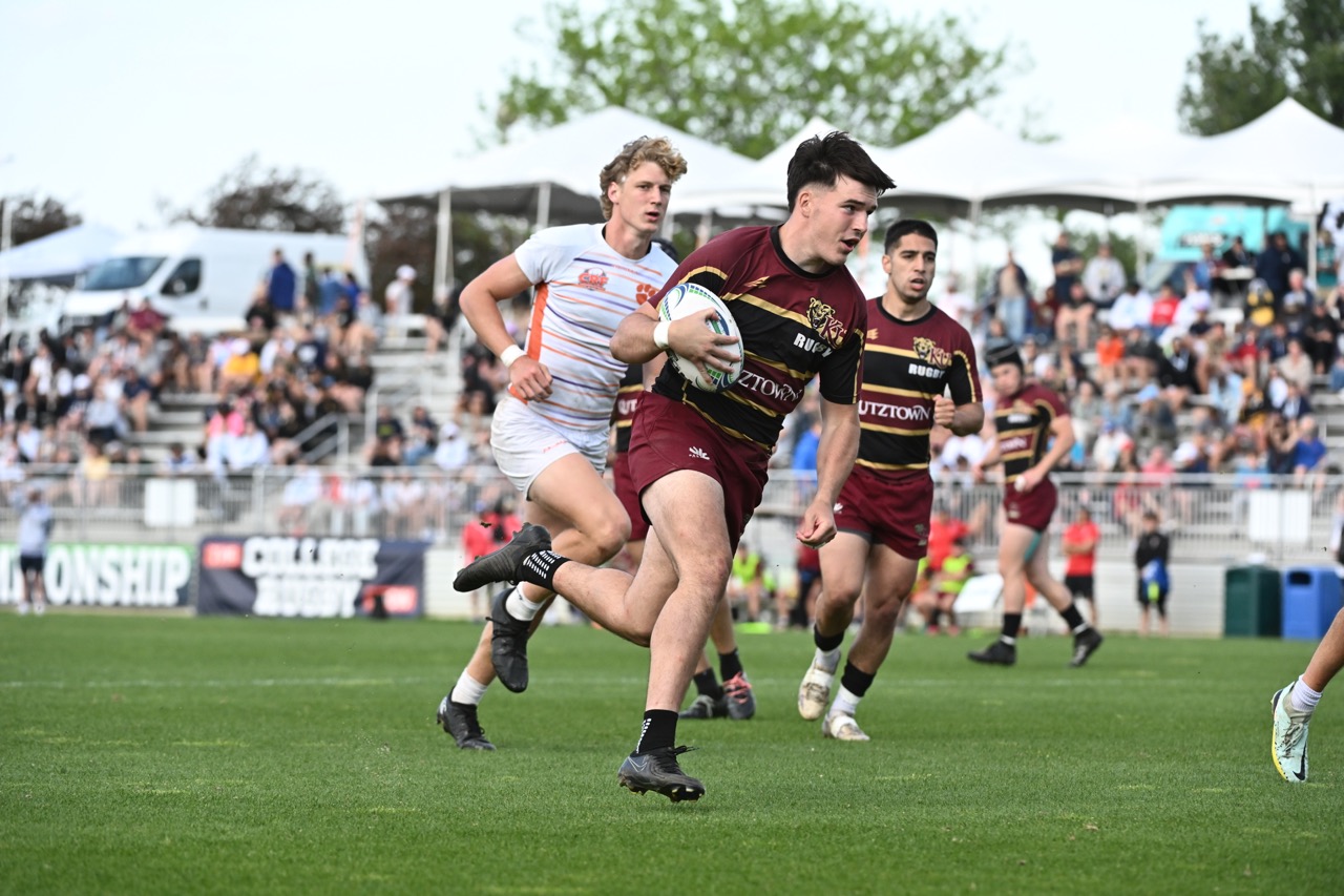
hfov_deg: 10.3
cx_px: 672
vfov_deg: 6.9
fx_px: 7465
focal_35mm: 200
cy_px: 448
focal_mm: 200
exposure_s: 1/1600
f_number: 5.6
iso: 1250
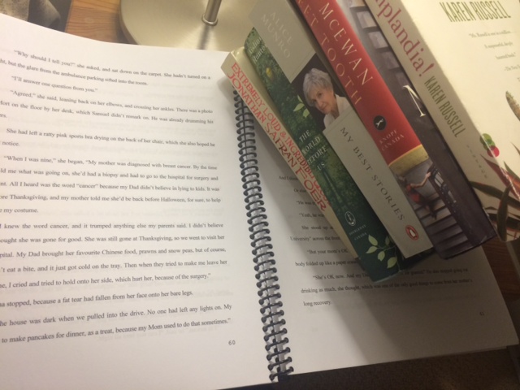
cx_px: 260
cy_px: 195
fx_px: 451
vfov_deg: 46.8
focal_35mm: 30
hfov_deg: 60.0
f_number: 2.2
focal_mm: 4.12
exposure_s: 1/30
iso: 80
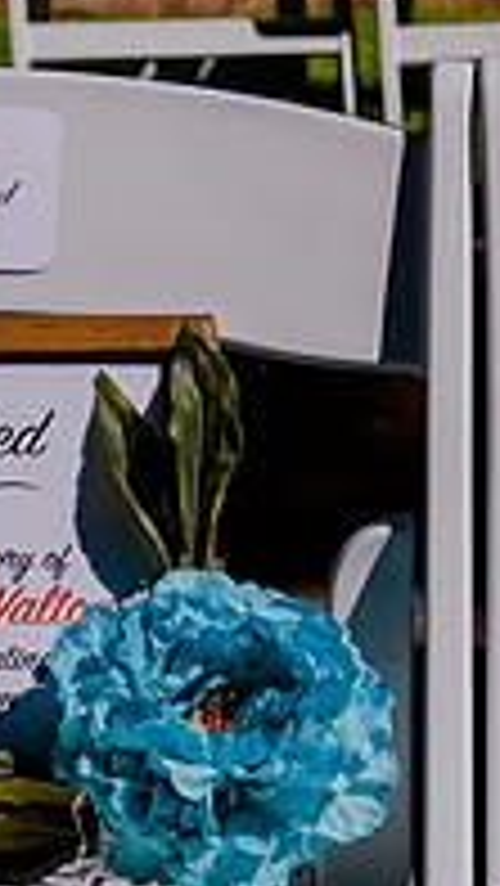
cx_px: 352
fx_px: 4002
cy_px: 609
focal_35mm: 170
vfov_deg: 12.6
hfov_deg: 7.1
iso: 125
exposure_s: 1/1600
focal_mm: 48
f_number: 8
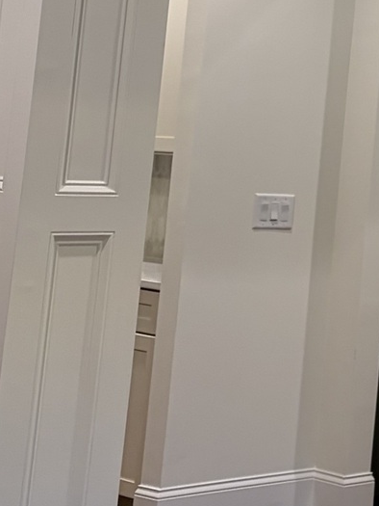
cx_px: 761
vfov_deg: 16.7
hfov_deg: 11.7
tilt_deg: +7.6
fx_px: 1664
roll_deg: -3.4
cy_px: -58
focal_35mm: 114
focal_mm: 5.96
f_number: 1.6
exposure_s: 1/60
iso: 64
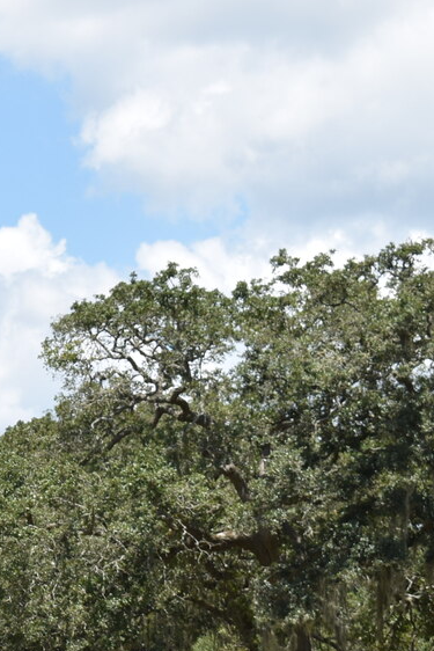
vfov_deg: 13.9
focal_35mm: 147
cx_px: -459
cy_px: 558
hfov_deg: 8.8
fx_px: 2656
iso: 100
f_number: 8
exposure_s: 1/250
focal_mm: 34
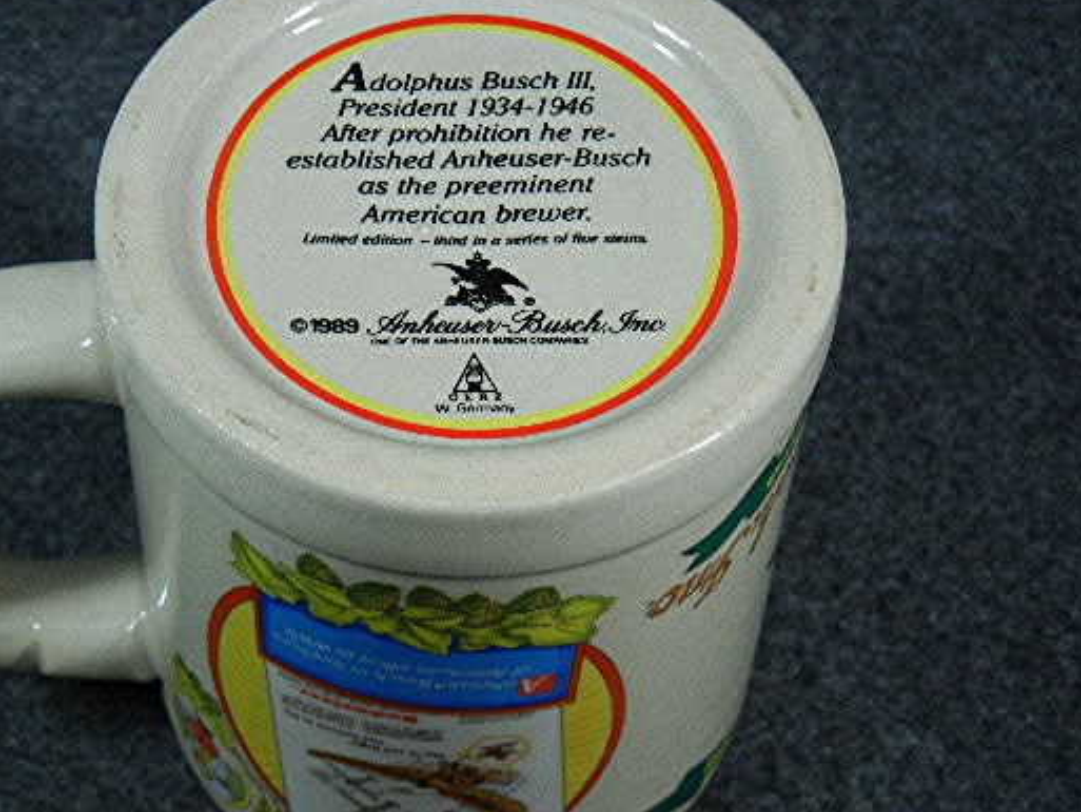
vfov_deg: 15.4
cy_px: 443
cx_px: 417
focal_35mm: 96
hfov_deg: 20.4
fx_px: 2999
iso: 283
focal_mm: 13.9
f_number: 4.3
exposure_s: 1/31.8
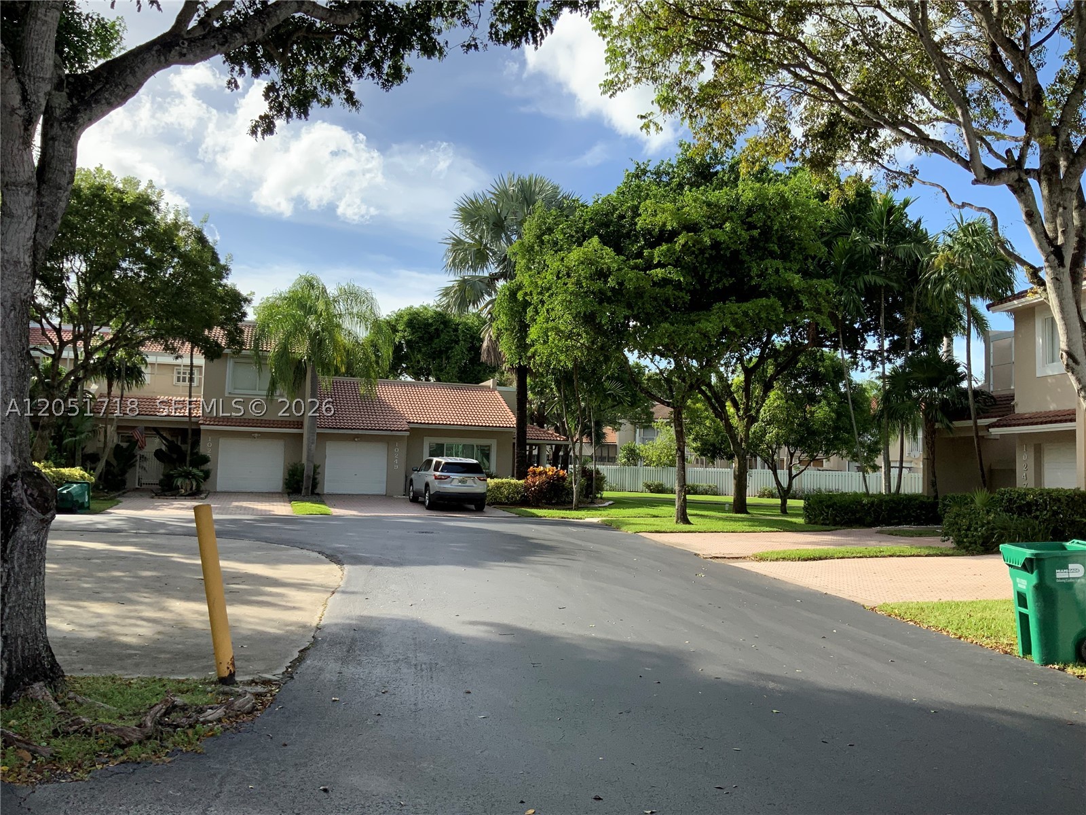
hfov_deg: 61.7
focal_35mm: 29
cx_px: 543
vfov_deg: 48.2
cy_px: 408
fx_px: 910
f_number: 1.8
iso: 16
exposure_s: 1/1144
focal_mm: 3
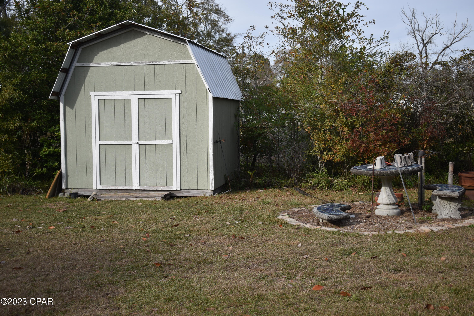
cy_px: 158
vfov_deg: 28.1
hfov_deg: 41.1
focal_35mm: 48
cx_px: 237
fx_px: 632
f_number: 4.5
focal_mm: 32
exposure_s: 1/640
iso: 100
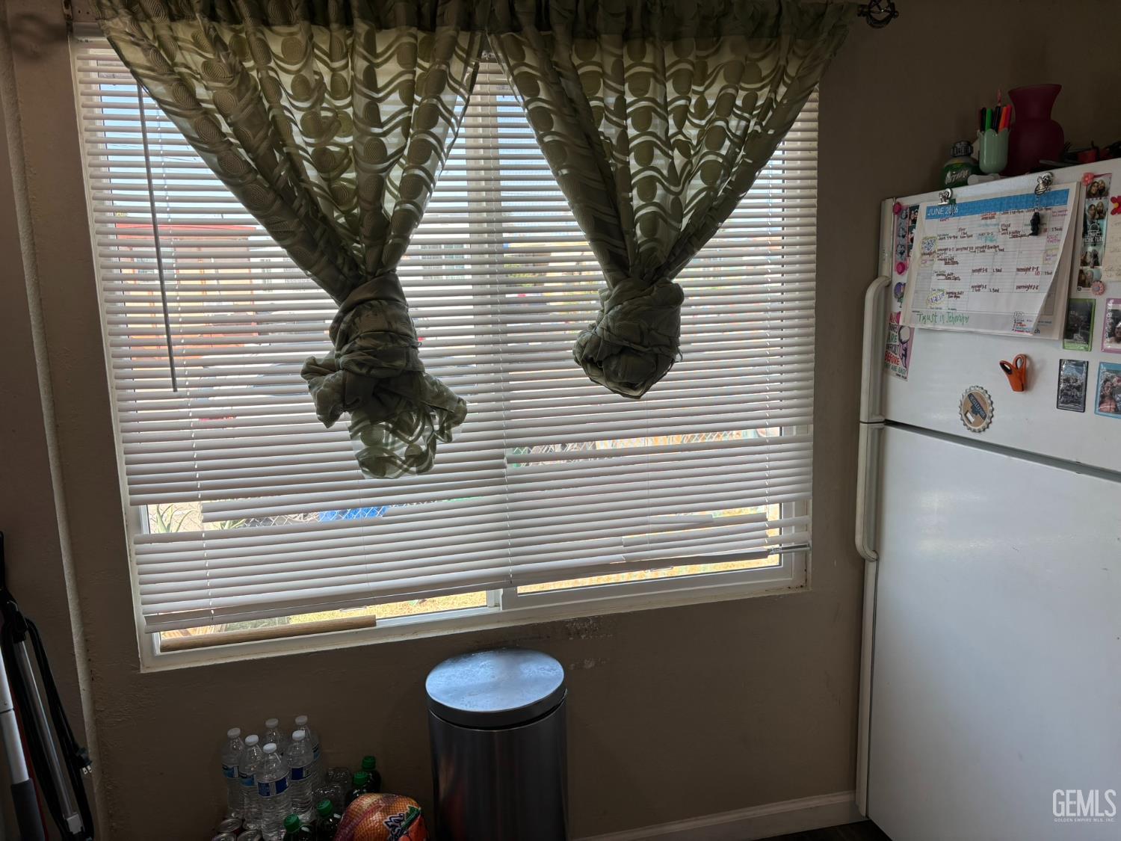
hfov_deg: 67.3
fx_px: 842
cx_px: 560
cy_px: 420
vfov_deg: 53.1
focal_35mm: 26
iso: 40
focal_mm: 5.96
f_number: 1.6
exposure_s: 1/211
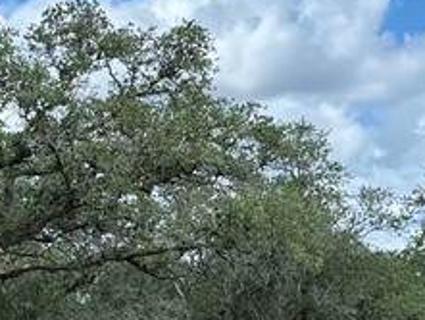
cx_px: -304
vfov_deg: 13.2
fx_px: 1364
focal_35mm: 111
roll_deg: +0.3
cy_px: 326
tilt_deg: +2.2
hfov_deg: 15.6
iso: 80
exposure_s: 1/2203
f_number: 1.78
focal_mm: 6.86
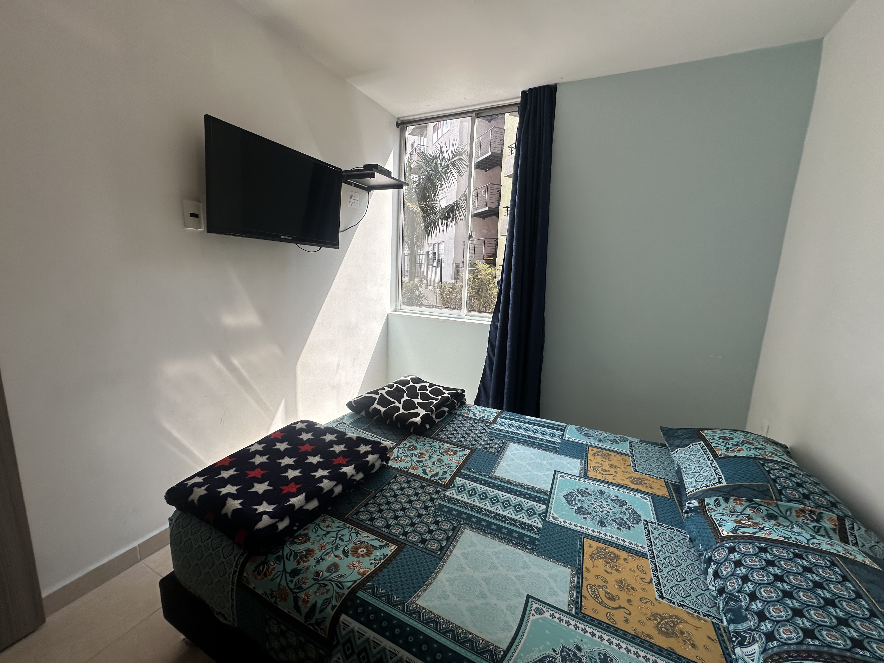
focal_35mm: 14
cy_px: 332
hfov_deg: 102.1
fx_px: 358
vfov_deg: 85.7
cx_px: 442
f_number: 2.2
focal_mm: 2.22
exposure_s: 1/313
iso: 40
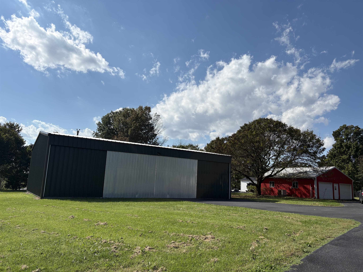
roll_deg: -2.6
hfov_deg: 67.3
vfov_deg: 53.1
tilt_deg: +10.4
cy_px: 136
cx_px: 182
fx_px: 273
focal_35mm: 26
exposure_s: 1/7813
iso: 50
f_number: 1.6
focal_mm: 5.96
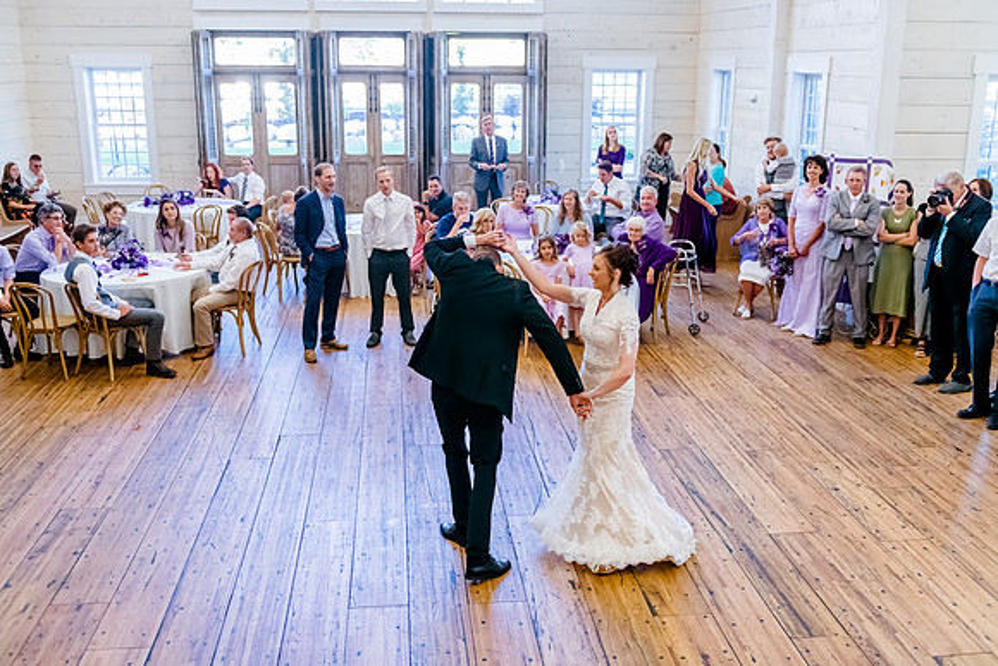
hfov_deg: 53.6
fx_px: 988
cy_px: 333
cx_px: 499
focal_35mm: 36
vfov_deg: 37.3
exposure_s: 1/640
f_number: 3.2
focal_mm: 35
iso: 3200
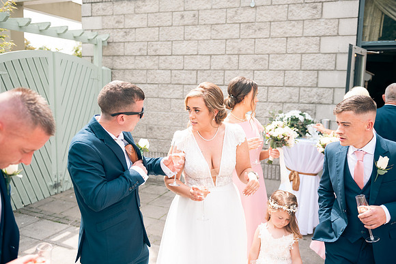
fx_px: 374
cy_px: 132
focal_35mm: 34
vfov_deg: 38.9
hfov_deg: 55.8
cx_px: 198
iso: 80
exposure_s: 1/250
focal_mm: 34
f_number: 3.5
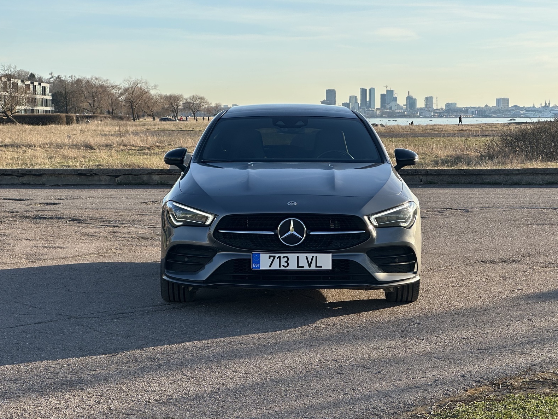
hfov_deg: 25.0
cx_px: 278
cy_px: 208
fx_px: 1258
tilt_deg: -3.9
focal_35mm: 78
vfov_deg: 18.9
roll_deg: +0.0
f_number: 2.8
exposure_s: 1/523
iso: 32
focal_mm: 9
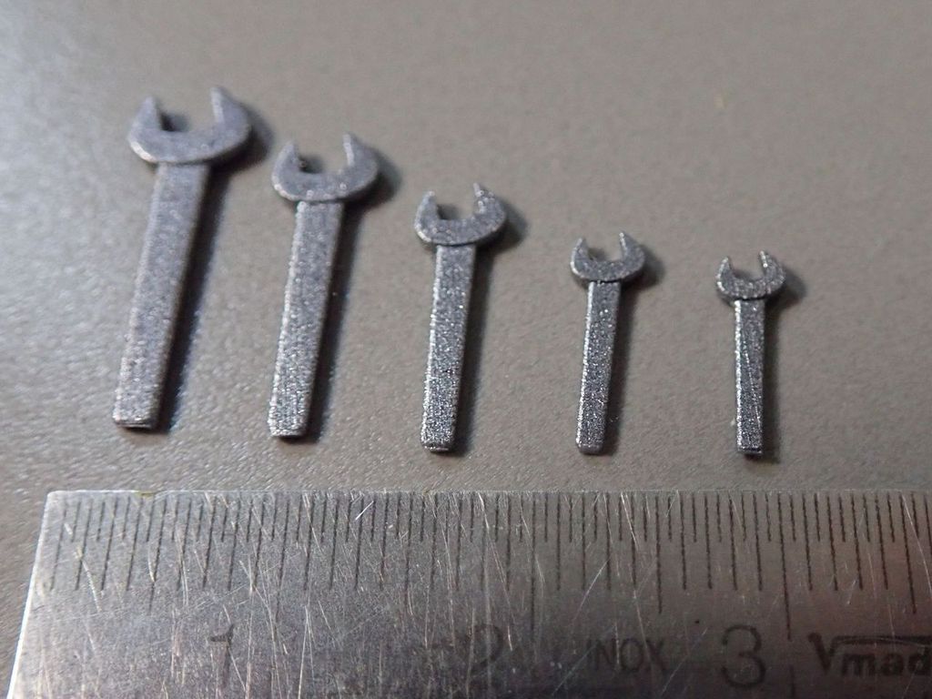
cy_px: 350
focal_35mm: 30
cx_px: 466
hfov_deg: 60.0
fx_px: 808
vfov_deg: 46.8
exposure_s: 1/125
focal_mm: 5.5
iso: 800
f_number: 2.3
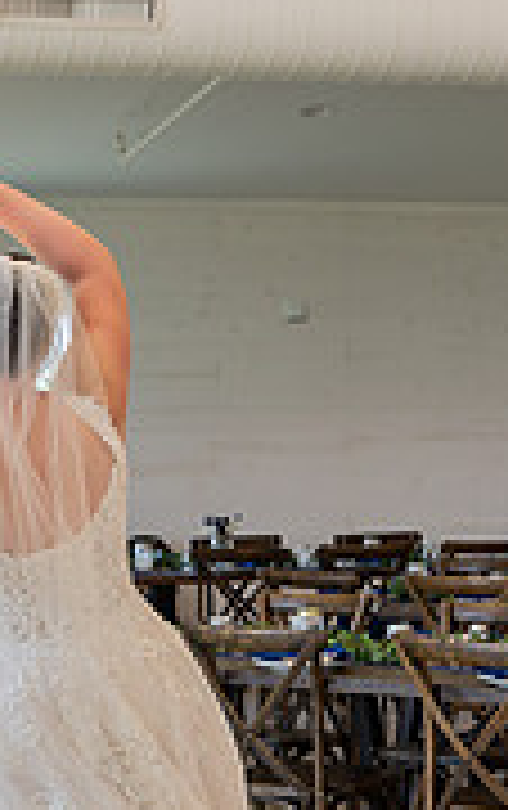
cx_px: 45
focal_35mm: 118
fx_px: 2606
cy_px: 556
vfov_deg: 17.6
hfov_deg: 11.1
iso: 320
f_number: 3.2
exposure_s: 1/160
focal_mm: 36
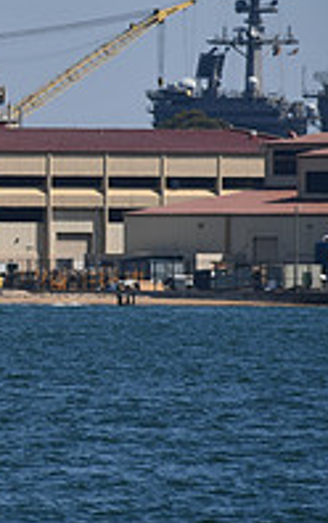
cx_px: -415
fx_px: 12140
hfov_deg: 1.5
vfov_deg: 2.5
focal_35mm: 850
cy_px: 223
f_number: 7.1
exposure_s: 1/1600
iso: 200
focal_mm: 190
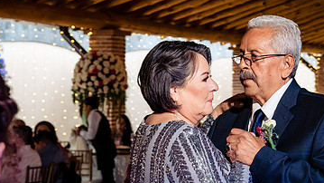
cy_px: 92
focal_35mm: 105
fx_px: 902
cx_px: 207
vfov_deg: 11.5
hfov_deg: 20.3
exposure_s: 1/80
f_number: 7.1
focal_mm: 62
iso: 2000
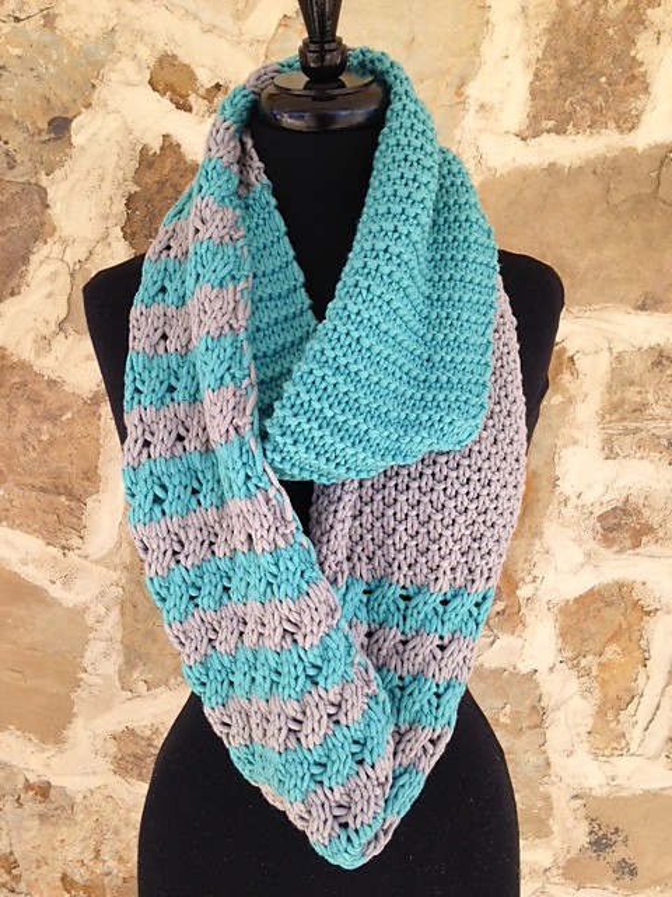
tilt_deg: -11.8
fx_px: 854
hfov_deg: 42.9
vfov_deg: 55.4
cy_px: 448
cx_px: 336
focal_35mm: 33
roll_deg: +2.0
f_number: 2.4
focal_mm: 4.12
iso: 50
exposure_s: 1/282
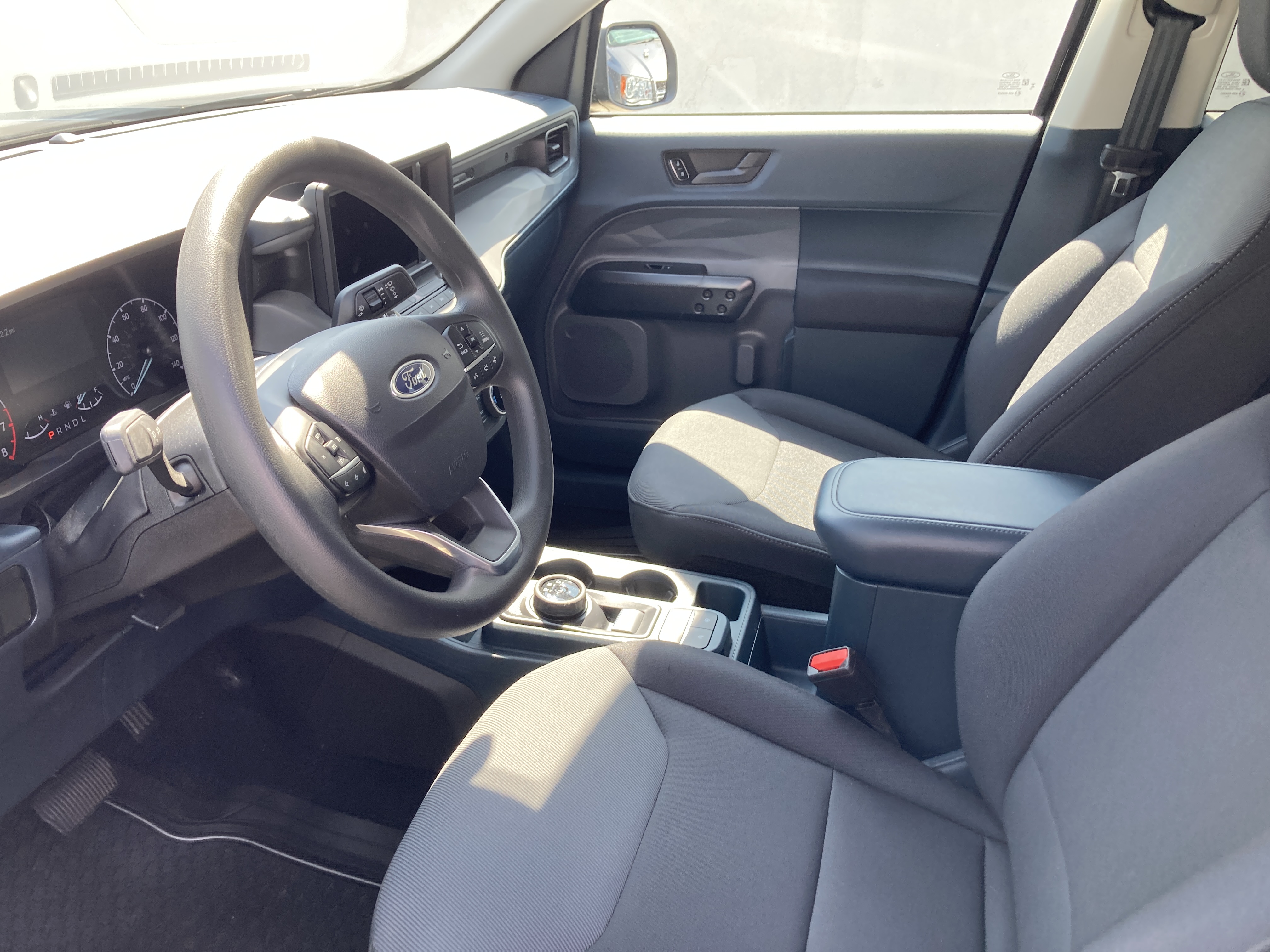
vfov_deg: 49.7
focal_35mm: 28
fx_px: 1027
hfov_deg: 63.4
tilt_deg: -21.0
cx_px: 635
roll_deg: -3.1
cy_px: 476
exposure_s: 1/121
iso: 40
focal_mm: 3.99
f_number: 1.8
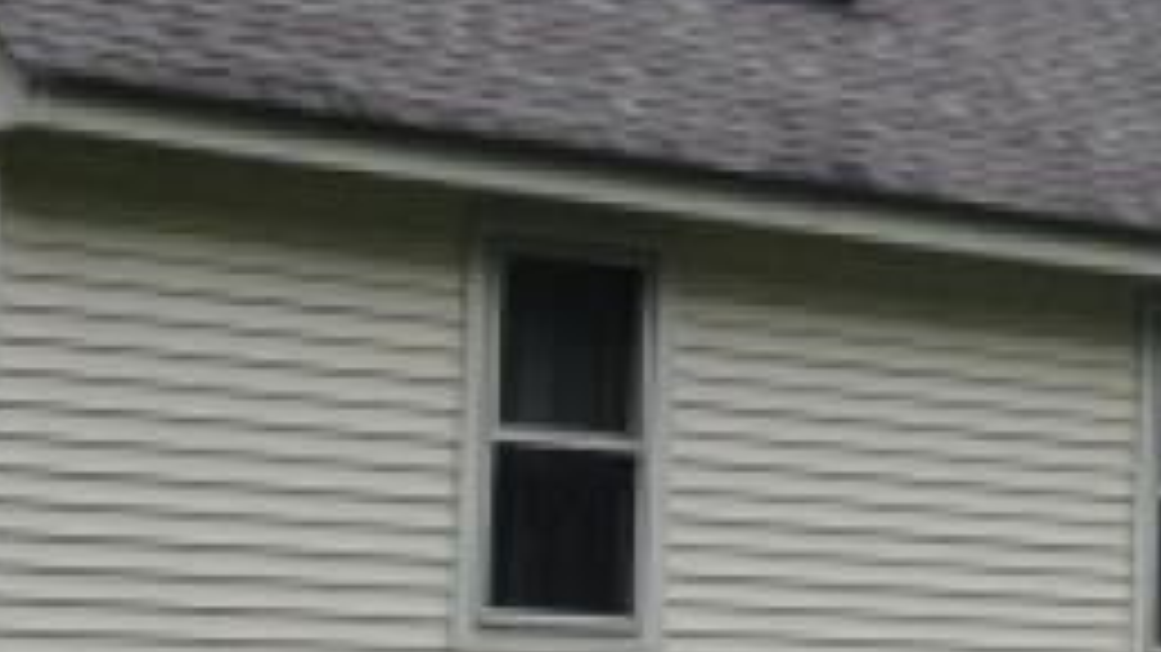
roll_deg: -2.3
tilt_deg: +2.7
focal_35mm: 143
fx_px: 4401
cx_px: 1382
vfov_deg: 8.5
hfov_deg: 14.6
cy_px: 456
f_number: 2.4
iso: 50
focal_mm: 4.12
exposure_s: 1/121
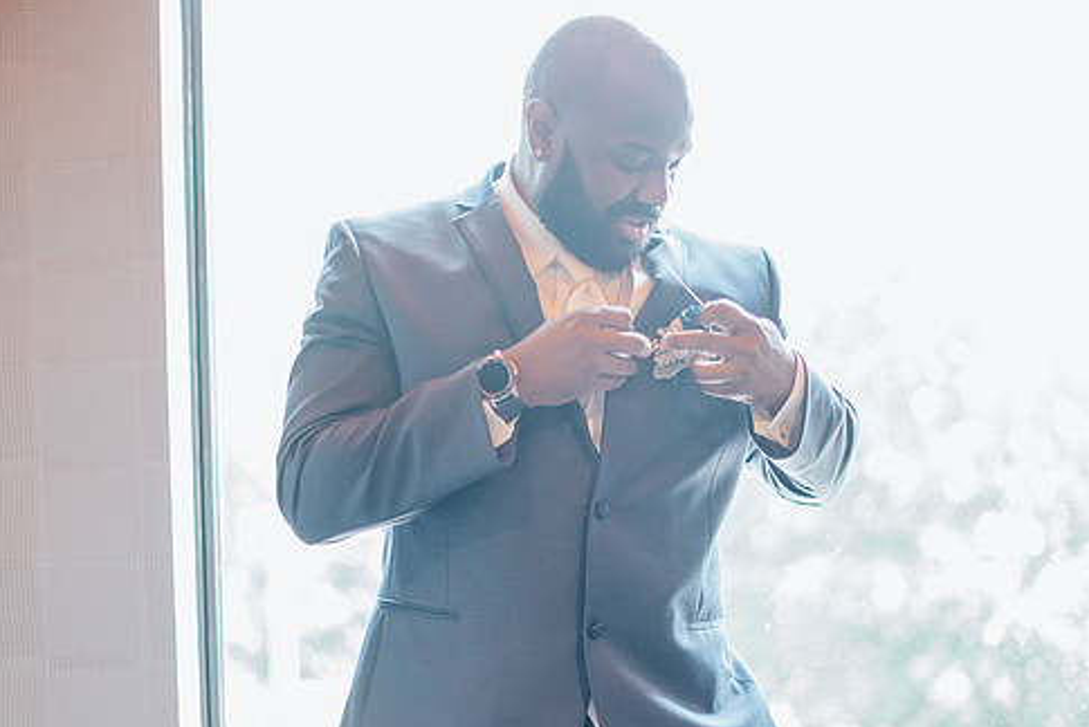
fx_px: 2058
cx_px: 547
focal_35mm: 68
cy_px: 465
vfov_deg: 20.0
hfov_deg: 29.6
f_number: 1.6
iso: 1000
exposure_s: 1/320
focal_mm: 50
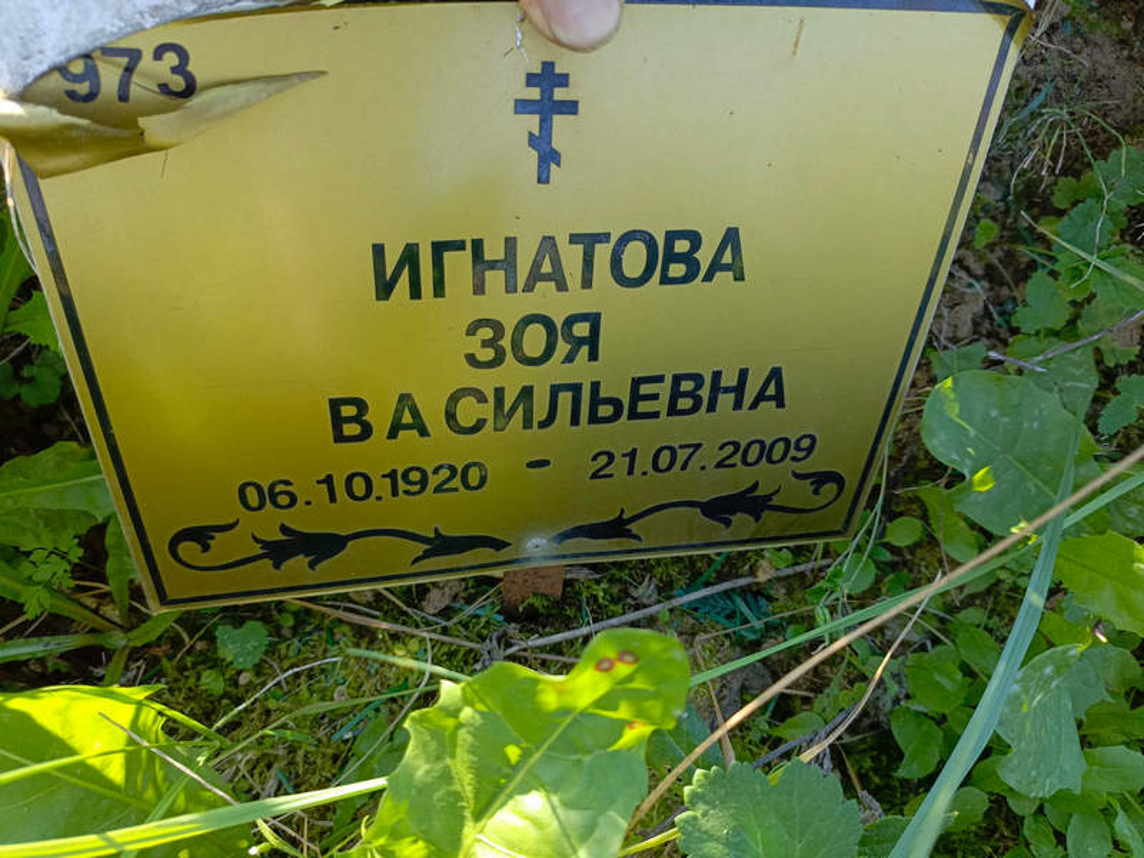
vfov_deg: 54.9
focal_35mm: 25
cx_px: 572
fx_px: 826
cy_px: 429
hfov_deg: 69.4
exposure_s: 1/120
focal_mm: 4.76
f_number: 1.69
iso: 134
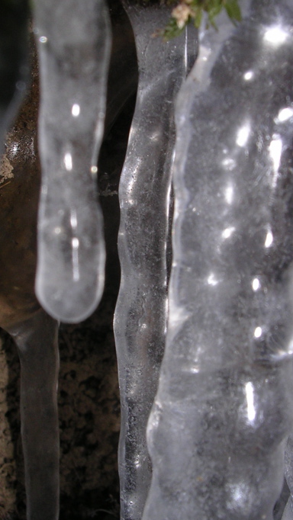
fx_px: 704
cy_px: 271
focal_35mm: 51
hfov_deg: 23.5
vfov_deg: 40.6
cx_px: 137
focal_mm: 5.8
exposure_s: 1/60.1
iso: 50
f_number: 5.6
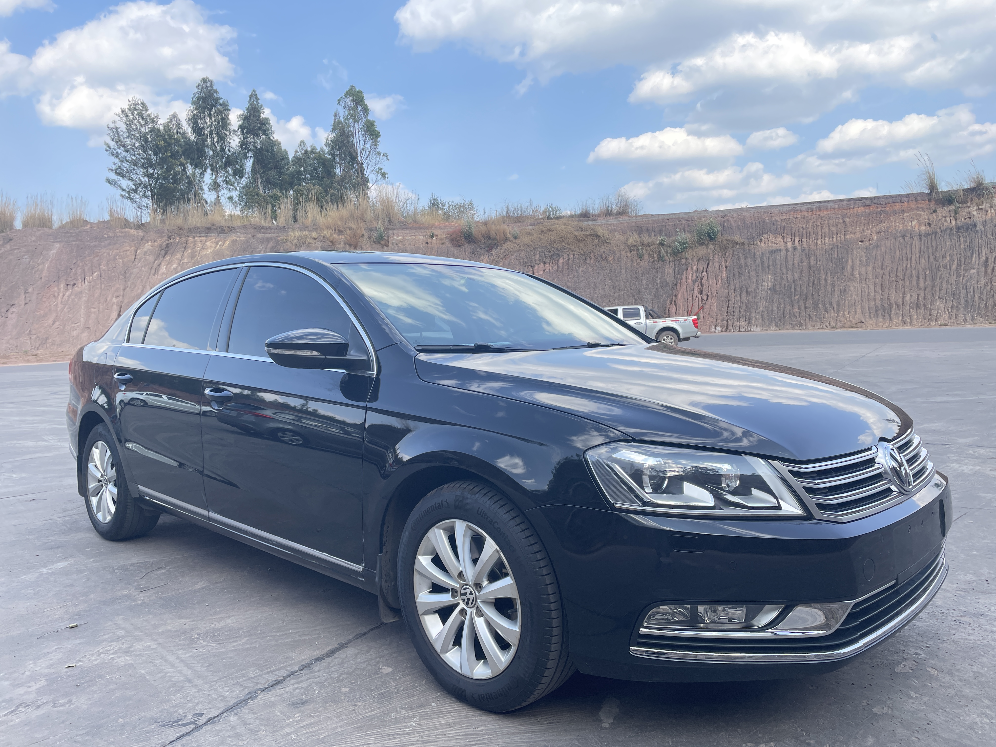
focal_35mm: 26
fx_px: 748
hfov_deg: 67.3
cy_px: 374
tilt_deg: -3.4
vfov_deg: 53.1
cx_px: 498
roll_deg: +2.9
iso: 32
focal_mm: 4.2
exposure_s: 1/647
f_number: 1.6
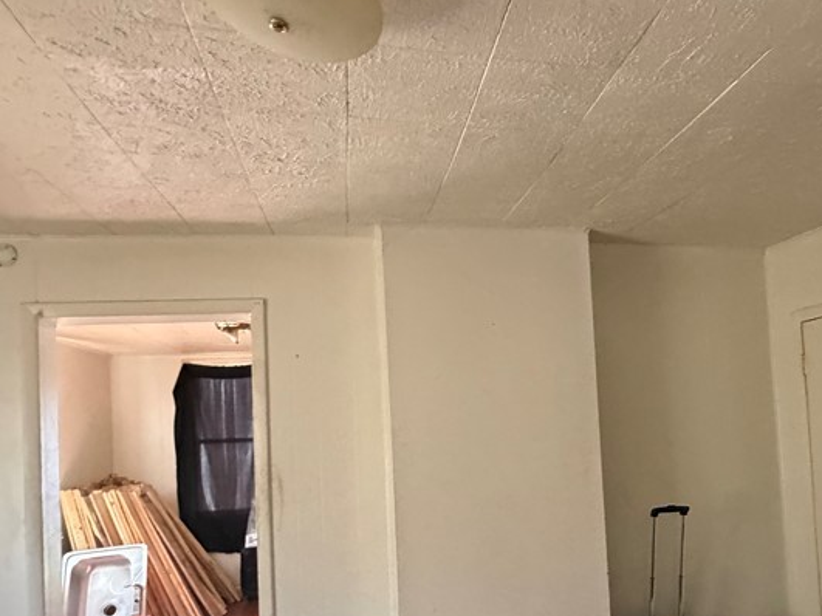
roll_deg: +0.0
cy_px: 416
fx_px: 641
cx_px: 495
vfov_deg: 50.3
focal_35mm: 27
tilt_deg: +2.4
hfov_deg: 64.7
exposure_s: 1/60
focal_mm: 2.22
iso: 800
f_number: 2.2
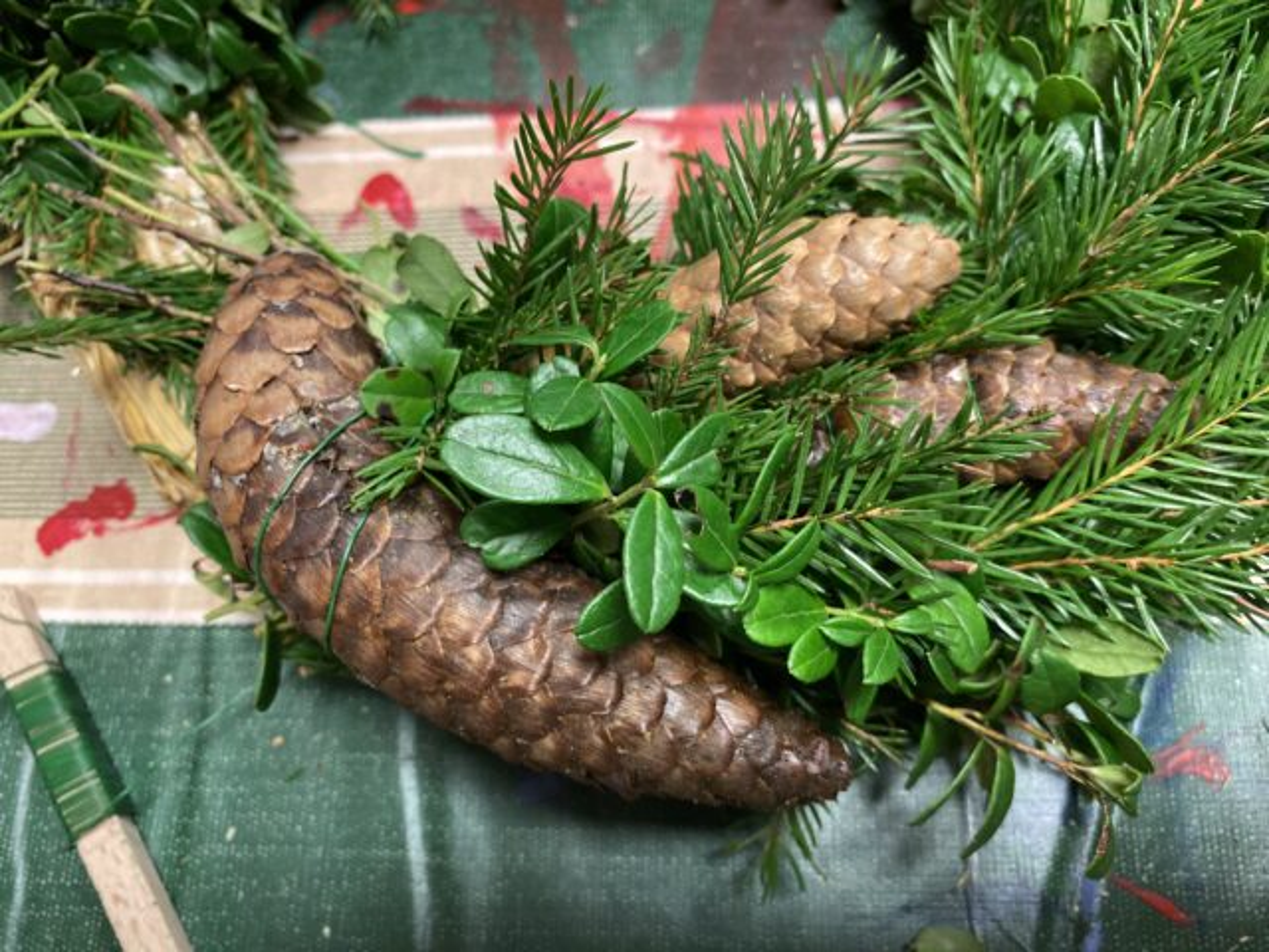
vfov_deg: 53.1
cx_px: 634
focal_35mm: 26
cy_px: 476
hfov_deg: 67.3
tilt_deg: -71.3
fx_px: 953
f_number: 1.8
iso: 320
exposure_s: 1/33
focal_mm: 4.25
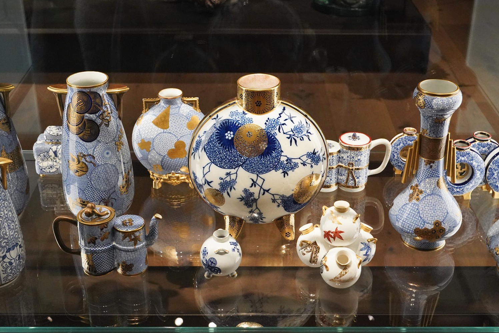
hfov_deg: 41.1
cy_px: 184
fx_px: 665
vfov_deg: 28.1
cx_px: 253
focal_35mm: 48
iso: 8000
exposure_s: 1/100
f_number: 7.1
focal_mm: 36
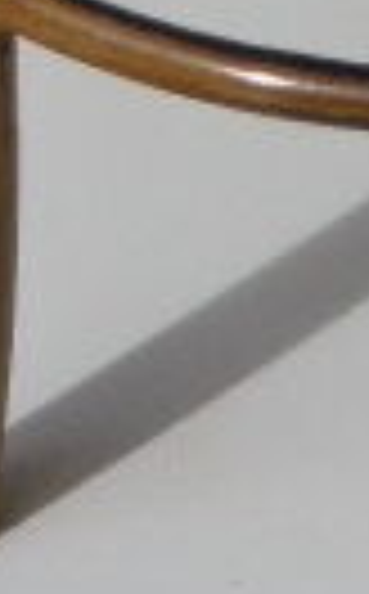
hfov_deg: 3.4
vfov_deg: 5.4
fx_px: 6157
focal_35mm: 381
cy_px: -608
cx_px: 549
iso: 100
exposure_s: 1/640
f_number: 5
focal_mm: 12.5
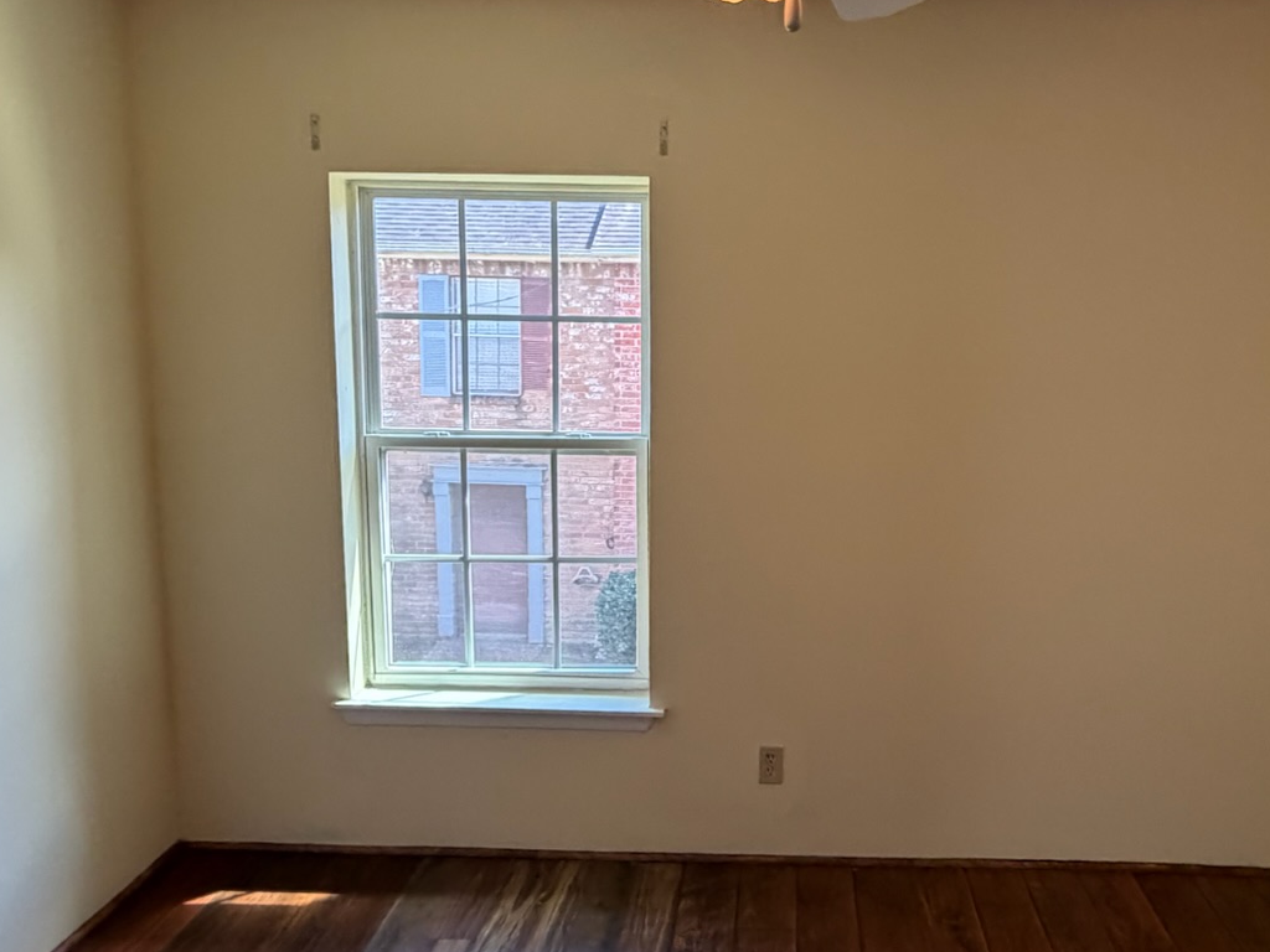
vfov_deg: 49.7
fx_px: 1027
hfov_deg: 62.8
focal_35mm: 28
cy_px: 462
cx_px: 768
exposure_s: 1/120
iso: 320
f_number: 2.2
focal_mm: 2.22
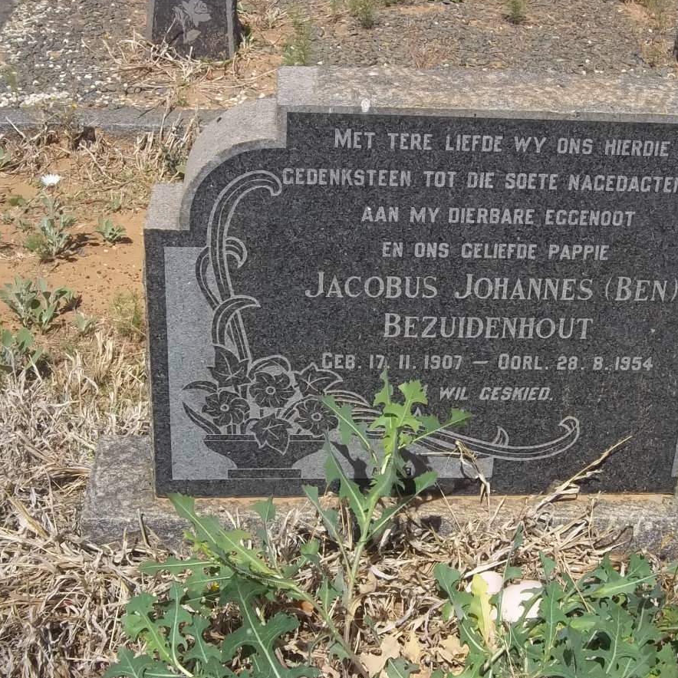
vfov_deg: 28.6
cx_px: 422
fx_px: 1330
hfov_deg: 28.5
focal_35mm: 60
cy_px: 335
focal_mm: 8.8
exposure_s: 1/320
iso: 80
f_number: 7
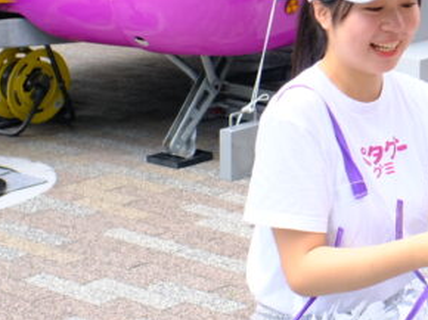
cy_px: -79
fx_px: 1470
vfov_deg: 12.1
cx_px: 527
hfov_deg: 15.9
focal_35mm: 119
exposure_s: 1/600
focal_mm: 23
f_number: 3.2
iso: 320
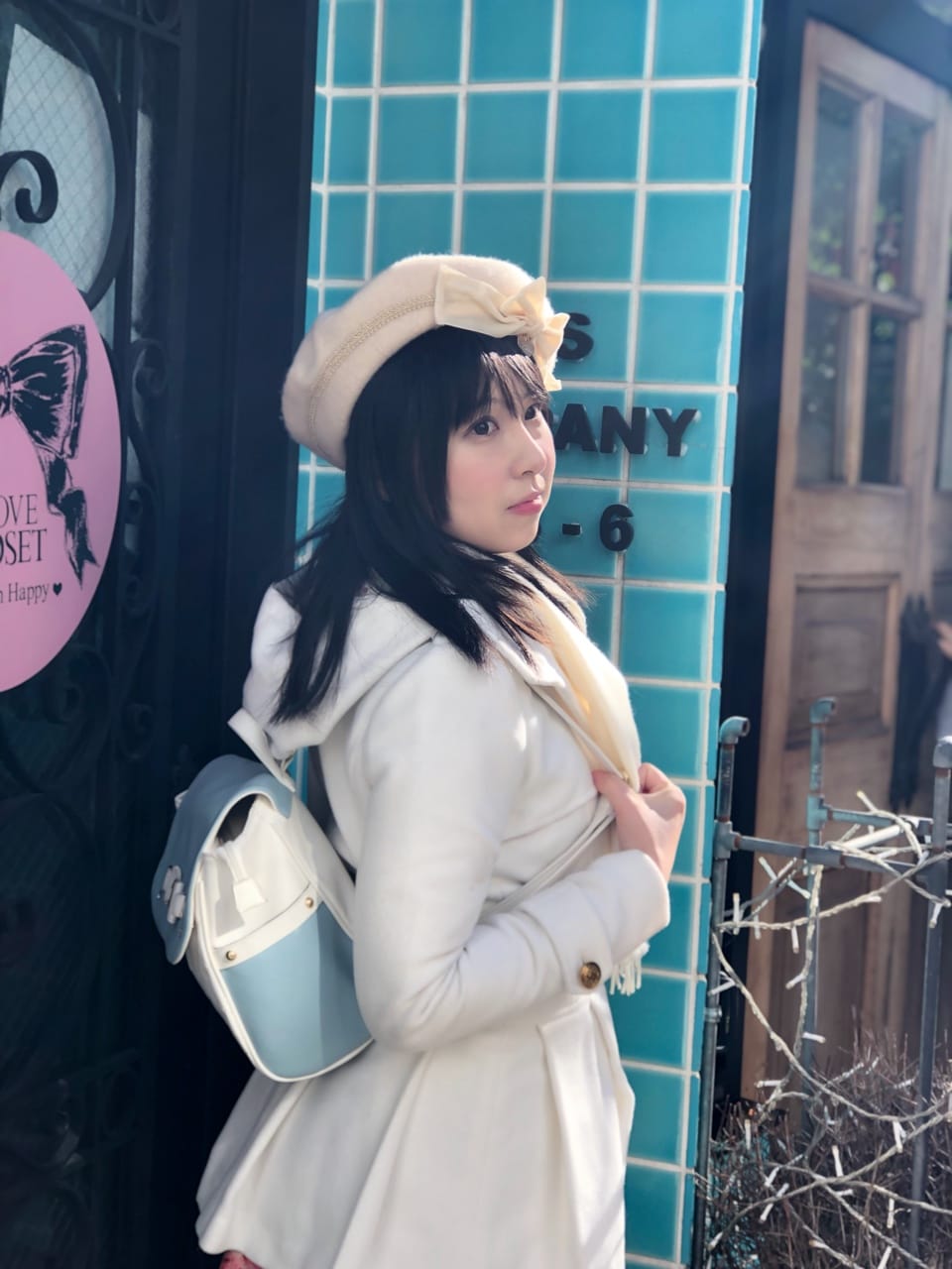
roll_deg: -3.9
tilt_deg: -4.5
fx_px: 2090
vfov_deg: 33.8
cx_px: 476
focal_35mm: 57
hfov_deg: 25.7
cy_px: 634
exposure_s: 1/148
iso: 20
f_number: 2.8
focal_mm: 6.6
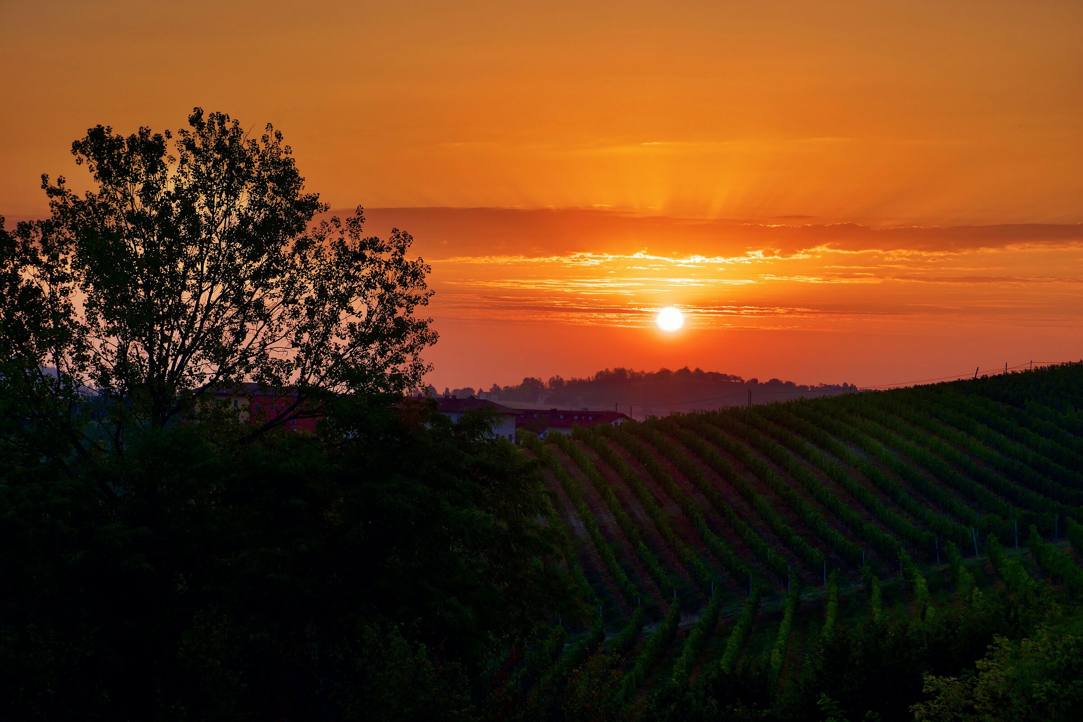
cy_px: 361
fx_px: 2256
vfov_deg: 18.2
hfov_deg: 27.0
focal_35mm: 75
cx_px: 542
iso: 400
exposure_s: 1/170
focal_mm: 50
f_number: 9
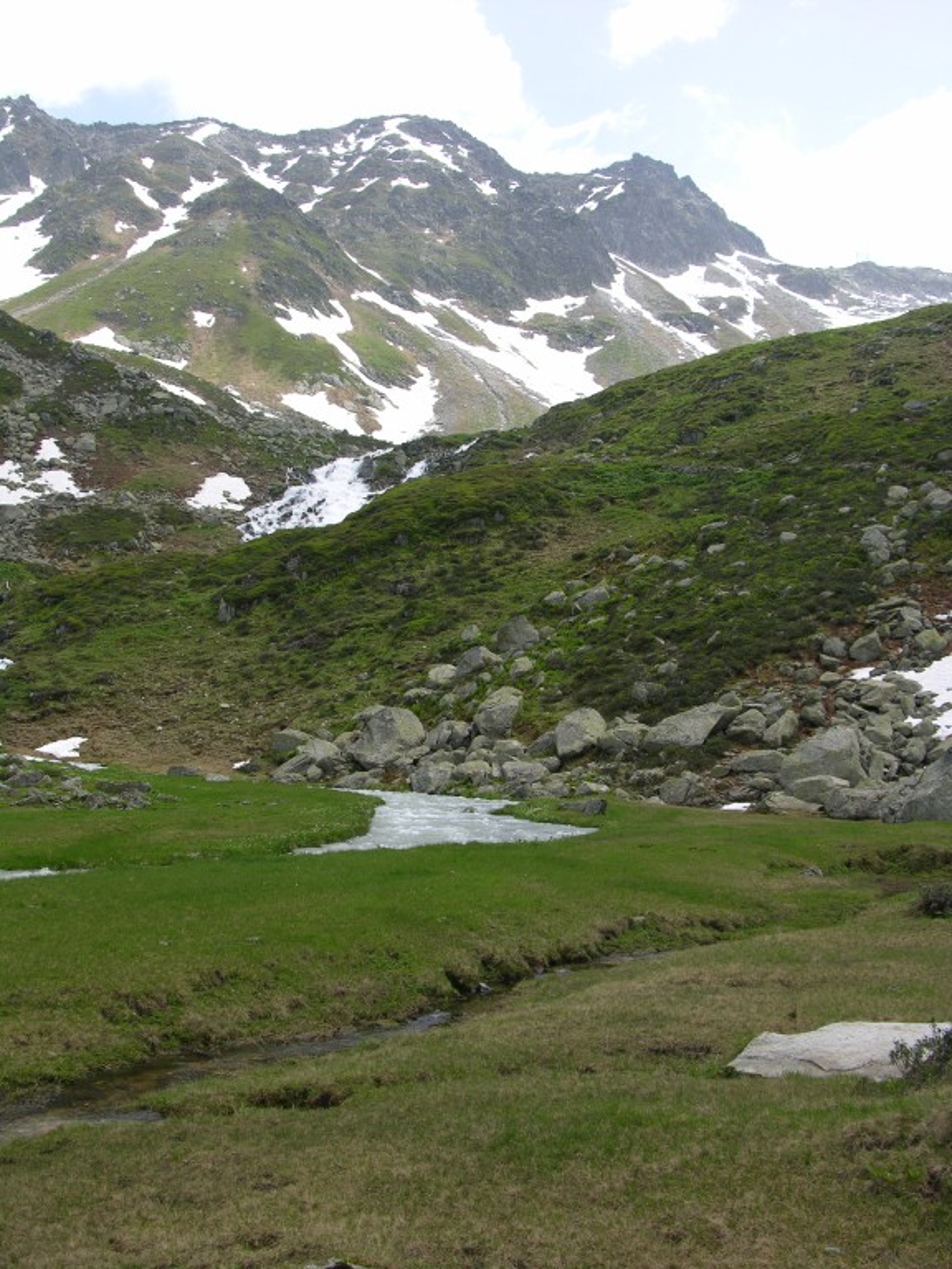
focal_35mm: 35
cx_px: 476
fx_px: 1283
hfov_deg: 40.7
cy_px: 634
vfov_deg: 52.6
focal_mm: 8.9
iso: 50
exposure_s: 1/159
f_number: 5.6
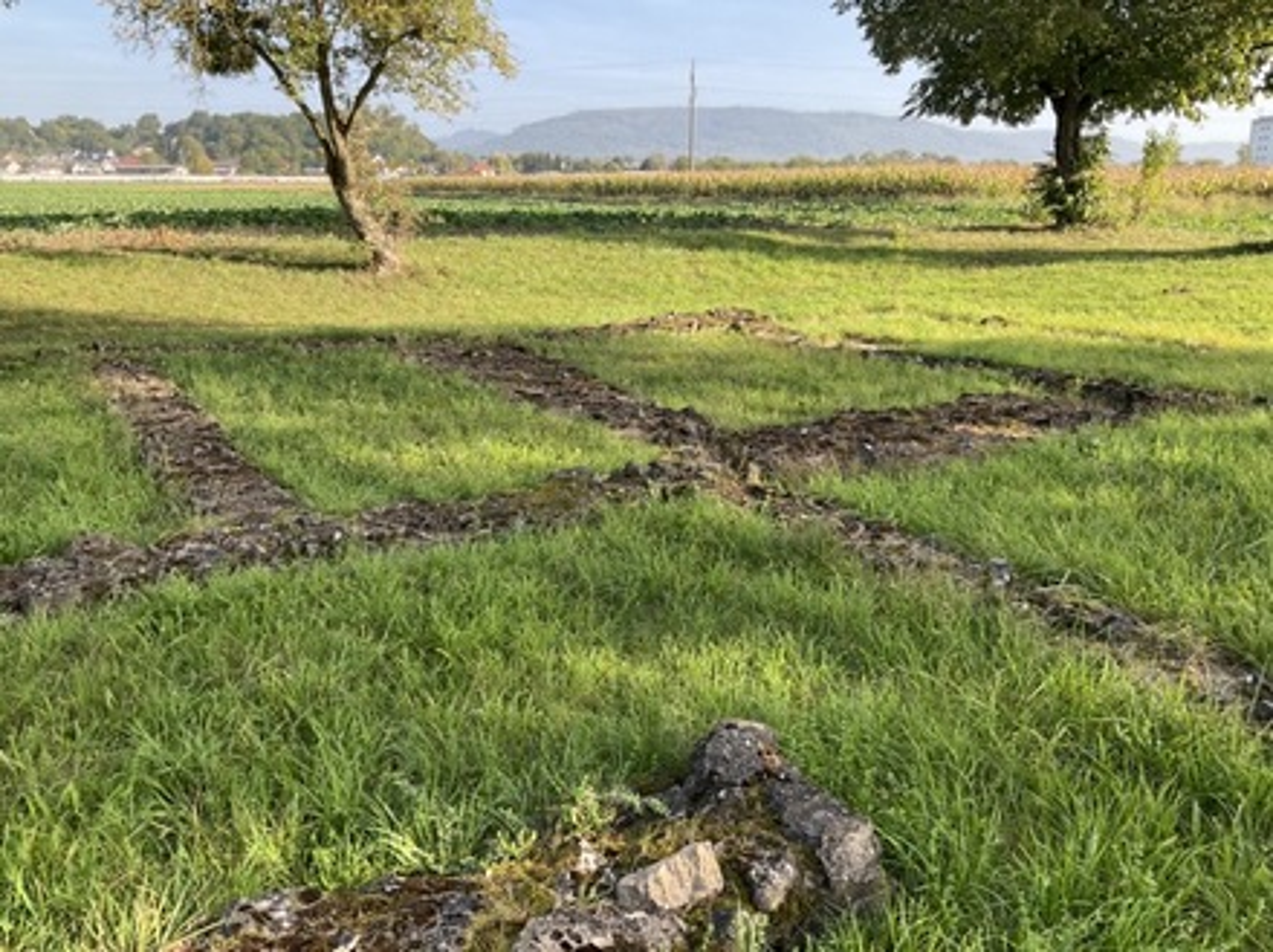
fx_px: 1065
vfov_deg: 48.1
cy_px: 476
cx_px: 636
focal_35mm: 29
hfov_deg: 61.7
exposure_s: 1/406
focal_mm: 3
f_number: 1.8
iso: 25
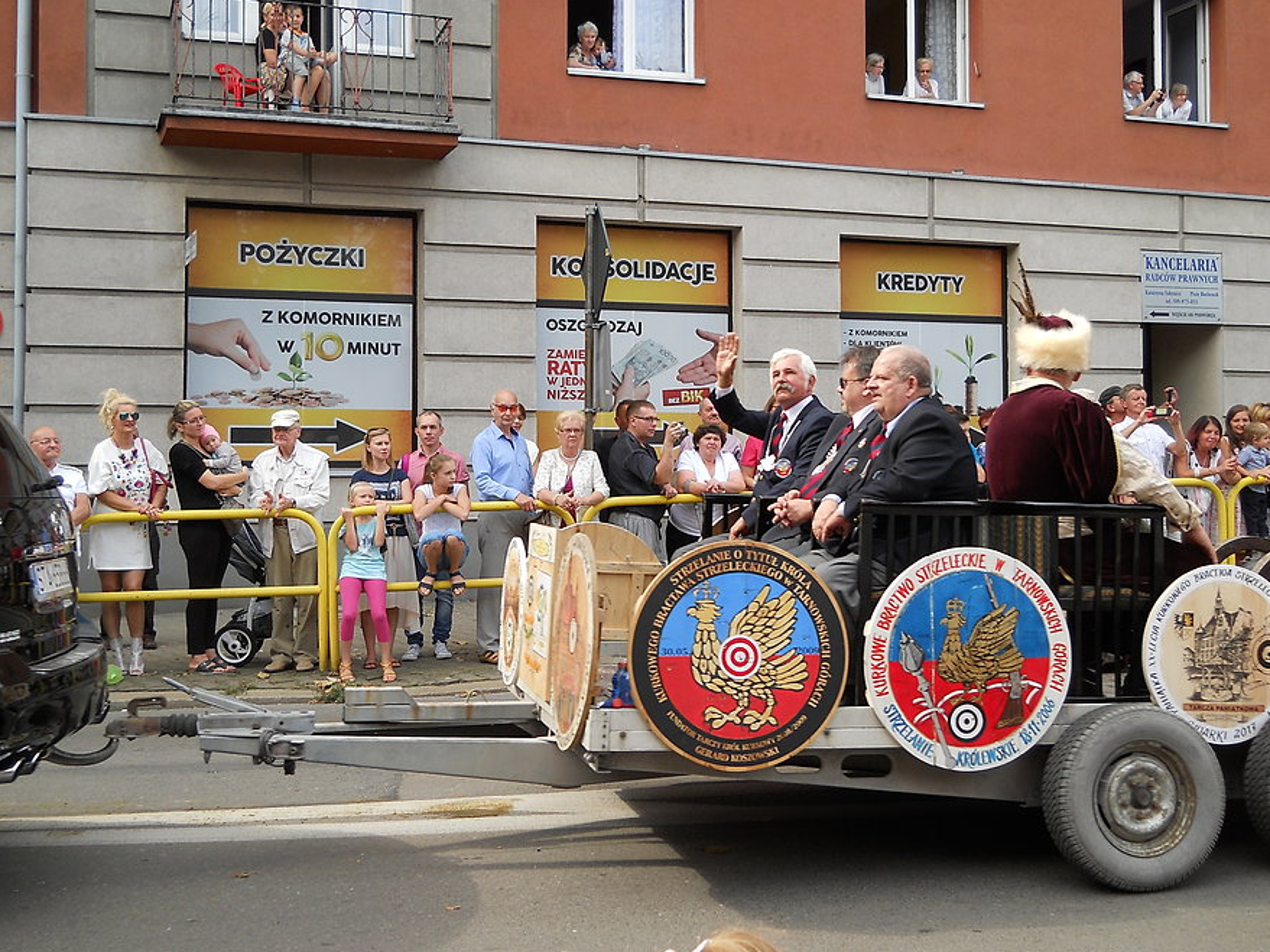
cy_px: 485
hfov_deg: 44.8
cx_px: 637
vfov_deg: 34.3
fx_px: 1541
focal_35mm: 42
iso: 80
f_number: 3.1
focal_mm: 6.72
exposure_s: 1/200
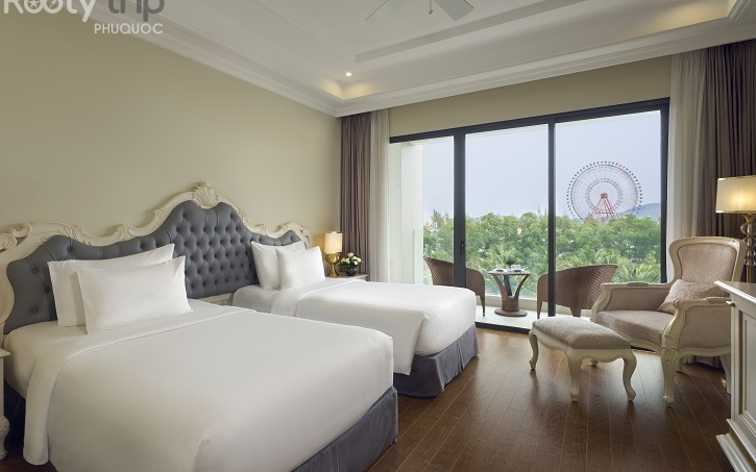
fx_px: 371
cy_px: 222
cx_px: 348
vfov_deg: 64.9
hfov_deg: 90.9
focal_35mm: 18
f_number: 10
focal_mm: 16
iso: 100
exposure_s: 1/25
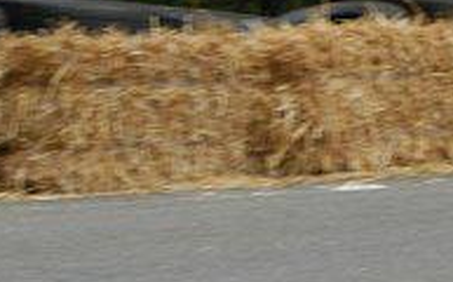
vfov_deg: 6.8
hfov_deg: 10.4
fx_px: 2365
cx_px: 759
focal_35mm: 192
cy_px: 169
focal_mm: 35
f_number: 5.6
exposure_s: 1/180
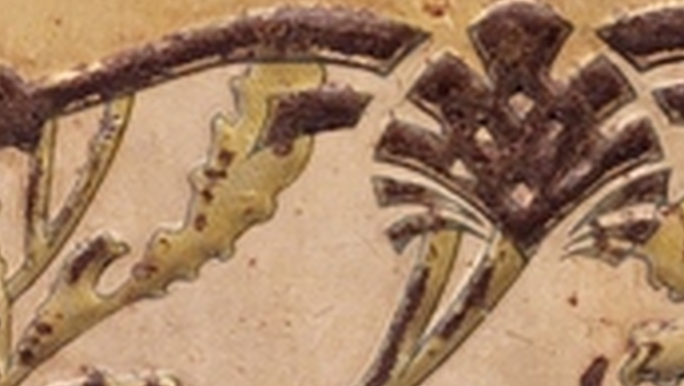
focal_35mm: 182
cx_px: 95
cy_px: -740
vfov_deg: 6.2
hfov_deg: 11.8
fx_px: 3303
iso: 200
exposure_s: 1/50
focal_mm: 5.23
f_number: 1.8
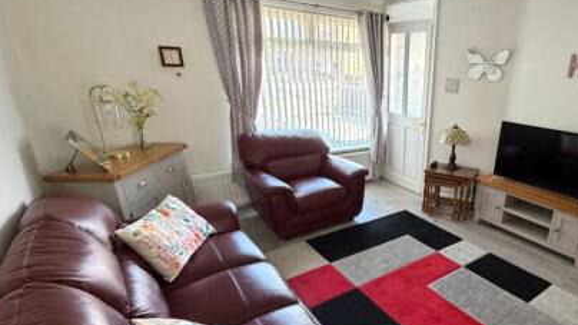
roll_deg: -2.5
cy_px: 201
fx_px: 337
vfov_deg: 51.0
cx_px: 406
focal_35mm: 22
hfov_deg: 77.4
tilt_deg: -21.7
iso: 500
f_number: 2.2
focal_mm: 2.22
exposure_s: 1/60
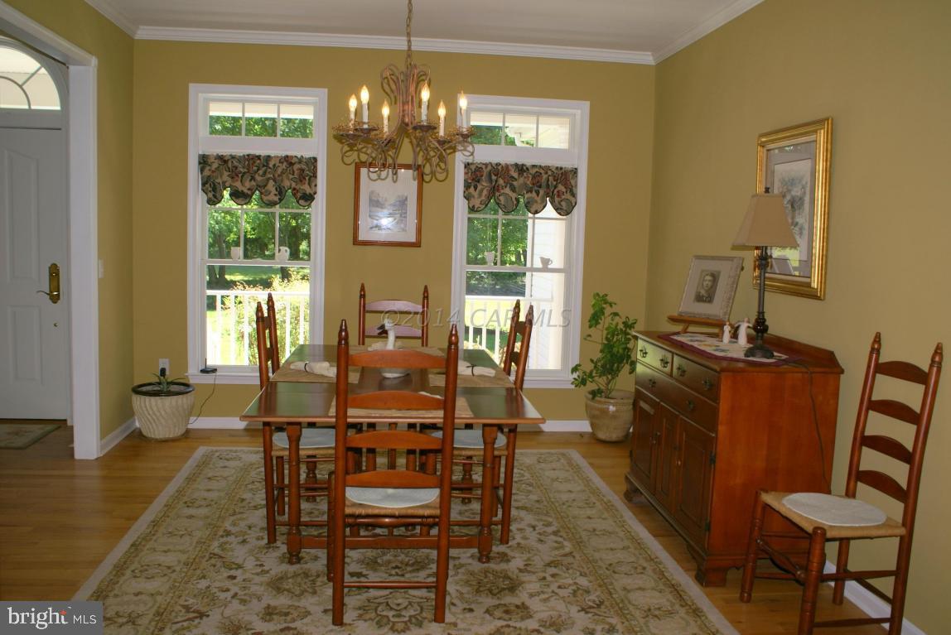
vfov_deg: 43.7
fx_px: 793
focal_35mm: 30
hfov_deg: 61.9
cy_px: 318
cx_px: 476
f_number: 4
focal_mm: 20
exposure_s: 1/125
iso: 100
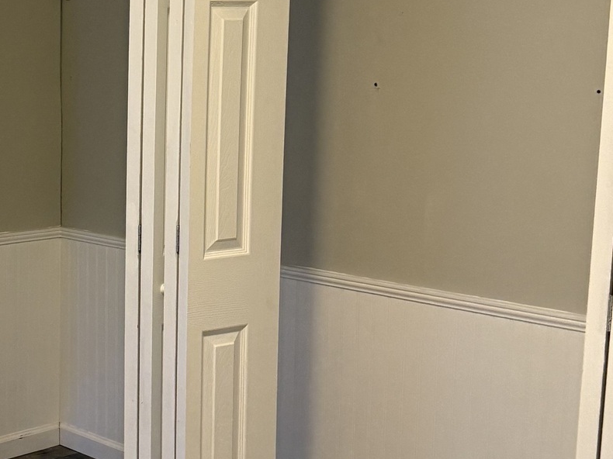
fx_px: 1239
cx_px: -56
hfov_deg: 25.8
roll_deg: -0.6
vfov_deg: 21.0
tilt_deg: -8.2
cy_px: 212
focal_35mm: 70
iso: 400
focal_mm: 6.76
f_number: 1.78
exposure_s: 1/60
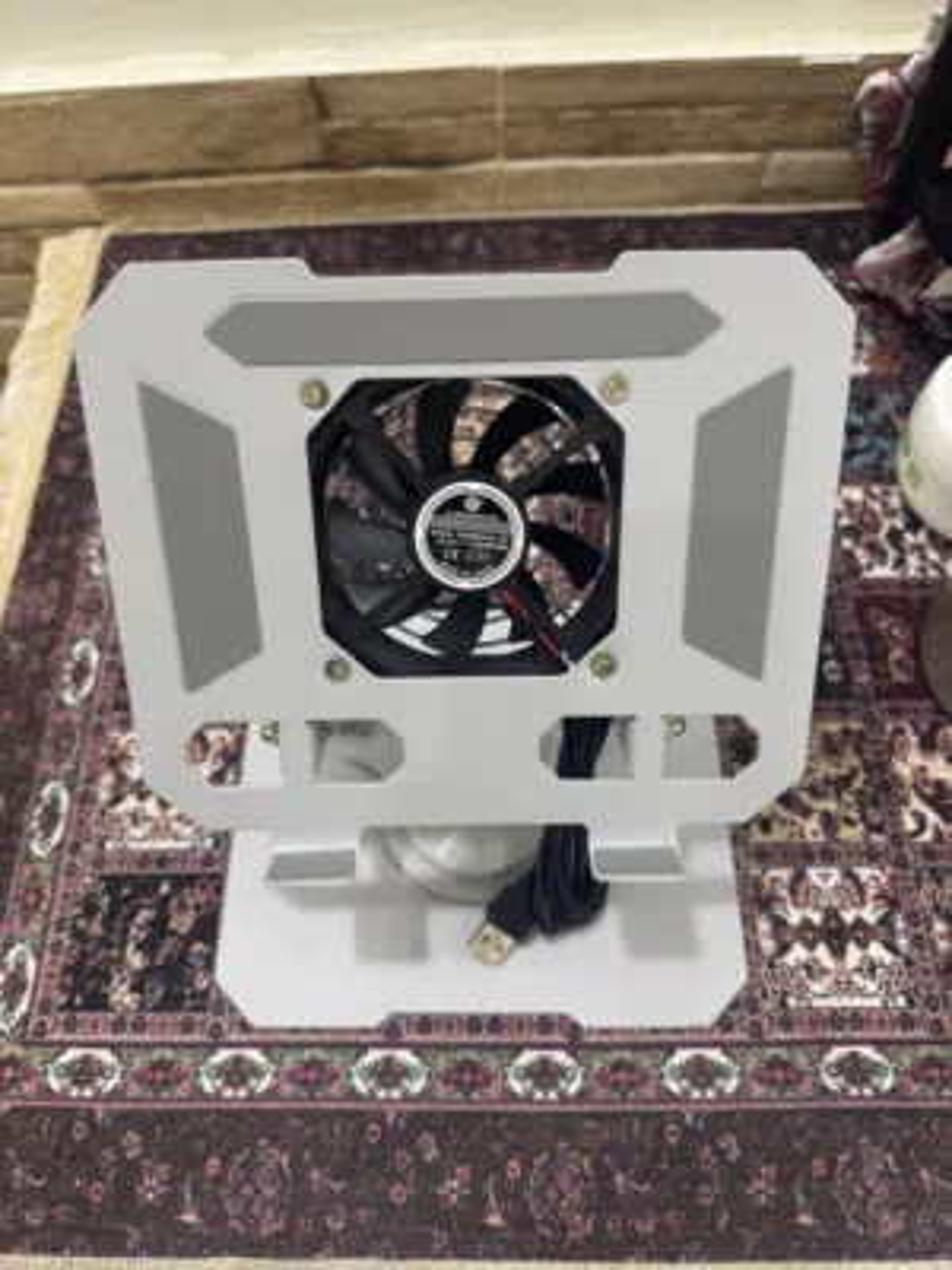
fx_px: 880
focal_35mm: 24
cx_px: 476
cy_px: 635
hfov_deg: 56.8
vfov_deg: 71.6
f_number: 1.78
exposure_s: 1/50
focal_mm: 6.76
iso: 160
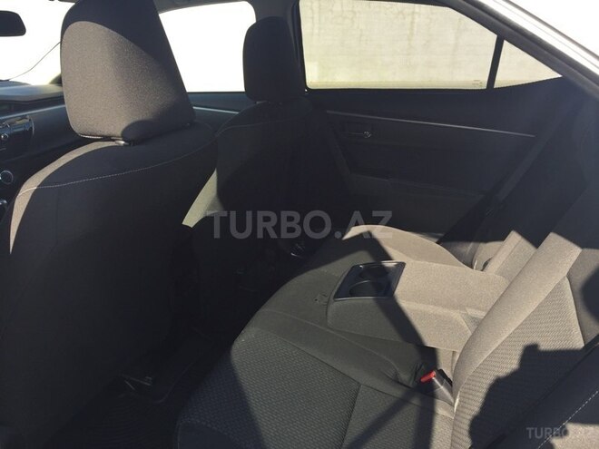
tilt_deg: -20.1
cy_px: 224
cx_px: 300
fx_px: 502
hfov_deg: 61.7
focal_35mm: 29
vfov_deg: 48.2
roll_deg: -0.7
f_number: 2.2
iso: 32
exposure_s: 1/327
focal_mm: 4.15
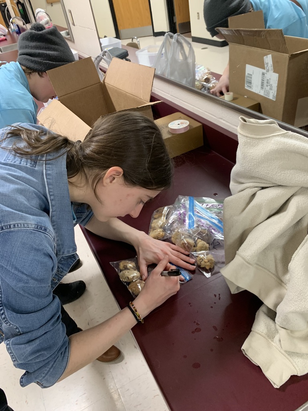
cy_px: 206
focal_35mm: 26
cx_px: 154
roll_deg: +12.7
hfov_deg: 53.1
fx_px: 308
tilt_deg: -37.1
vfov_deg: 67.3
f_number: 1.8
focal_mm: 4.25
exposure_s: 1/60
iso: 250
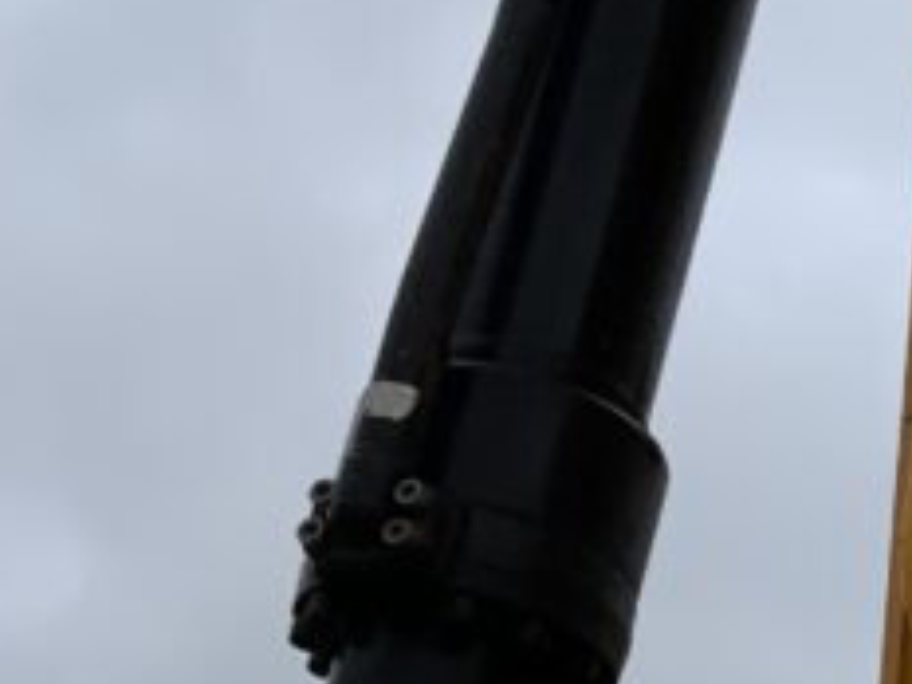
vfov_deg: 11.5
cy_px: 601
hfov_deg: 14.0
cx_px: 1525
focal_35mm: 128
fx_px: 3372
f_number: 1.8
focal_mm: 3
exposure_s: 1/2227
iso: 16
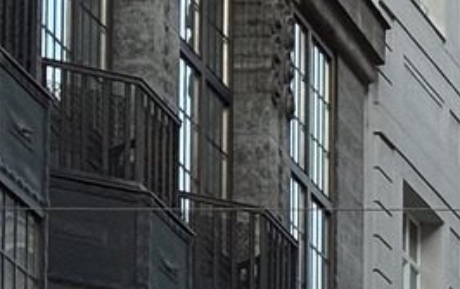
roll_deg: +0.8
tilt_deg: +6.3
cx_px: 1198
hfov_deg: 6.0
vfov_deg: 3.8
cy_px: 954
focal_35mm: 331
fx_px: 4155
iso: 32
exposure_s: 1/884
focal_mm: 5.96
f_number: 1.6
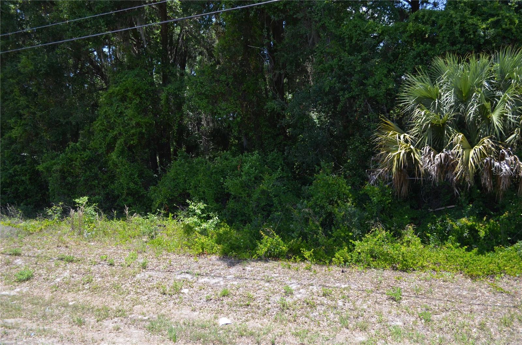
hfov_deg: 62.0
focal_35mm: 30
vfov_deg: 43.4
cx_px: 261
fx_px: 434
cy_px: 172
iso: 400
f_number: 5
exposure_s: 1/1250
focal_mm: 20
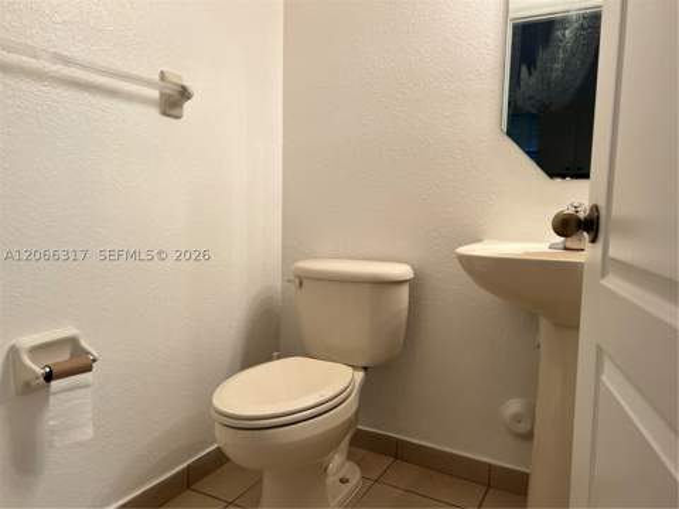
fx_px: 510
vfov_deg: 53.1
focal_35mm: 26
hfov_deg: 67.3
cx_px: 340
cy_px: 254
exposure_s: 1/120
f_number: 1.5
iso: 100
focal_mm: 5.7
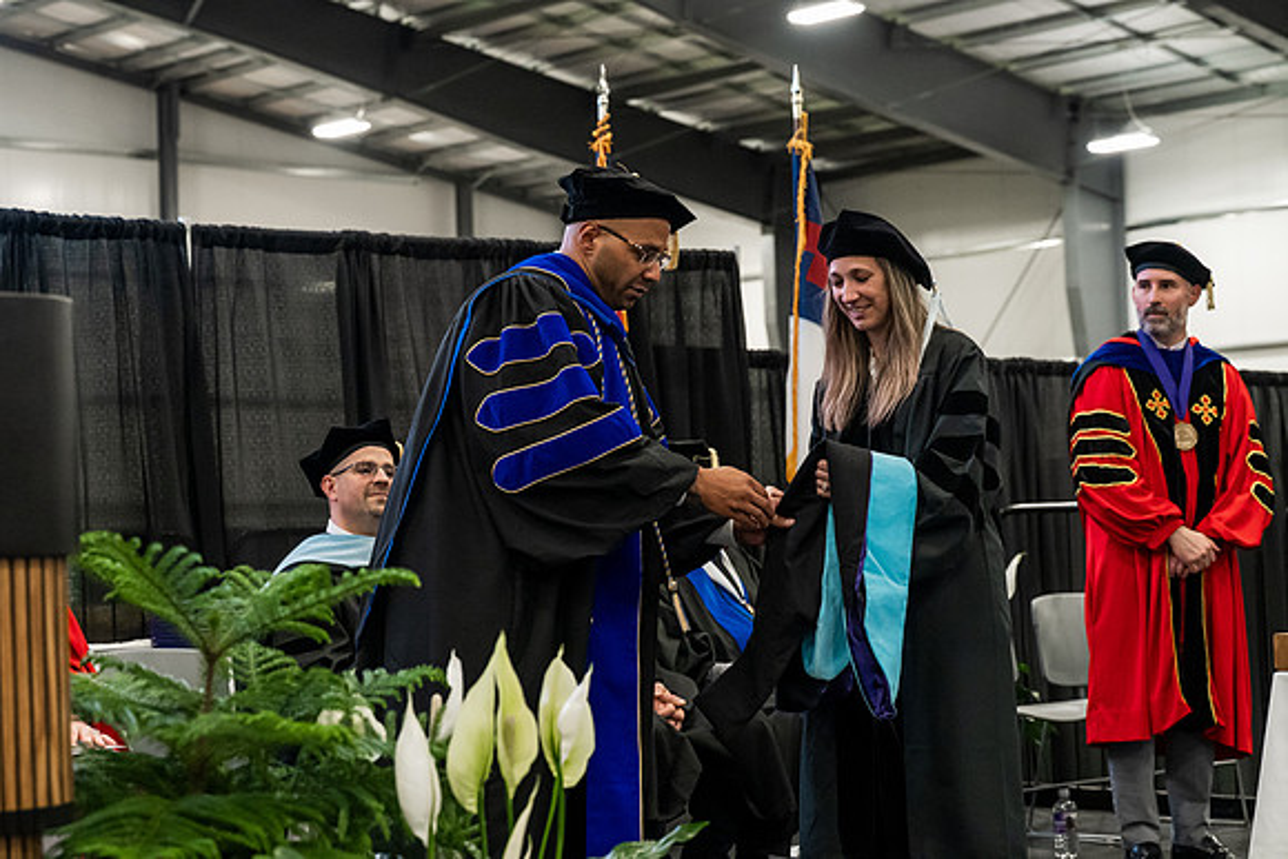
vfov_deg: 19.5
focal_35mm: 70
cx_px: 644
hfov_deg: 28.8
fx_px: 2505
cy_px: 430
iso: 6400
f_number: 5
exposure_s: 1/250
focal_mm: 70
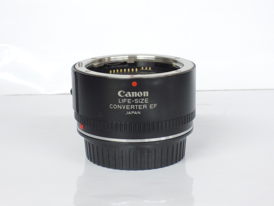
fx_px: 831
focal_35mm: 105
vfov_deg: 14.1
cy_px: 103
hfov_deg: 18.7
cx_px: 137
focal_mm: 22.4
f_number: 7.3
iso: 1600
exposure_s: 1/50
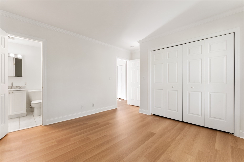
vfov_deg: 77.0
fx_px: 102
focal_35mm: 15
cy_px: 81
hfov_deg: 100.0
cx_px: 122
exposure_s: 1/4
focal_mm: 15.1
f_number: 11
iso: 1250
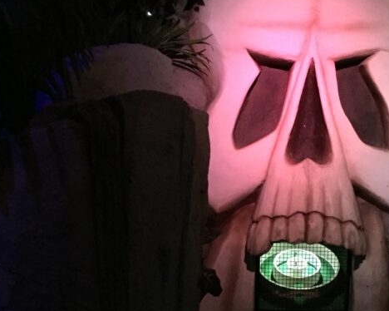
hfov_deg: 30.3
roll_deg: -1.3
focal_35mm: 62
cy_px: 301
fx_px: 714
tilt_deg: -12.9
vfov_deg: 23.7
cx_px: 254
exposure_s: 1/17
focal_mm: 4.15
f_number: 2.2
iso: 320
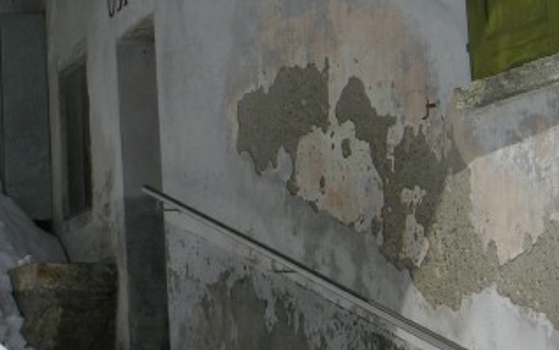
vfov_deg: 10.2
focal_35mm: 128
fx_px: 1951
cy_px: 141
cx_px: 171
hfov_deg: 16.3
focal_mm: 12.7
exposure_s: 1/400
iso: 50
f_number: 7.6
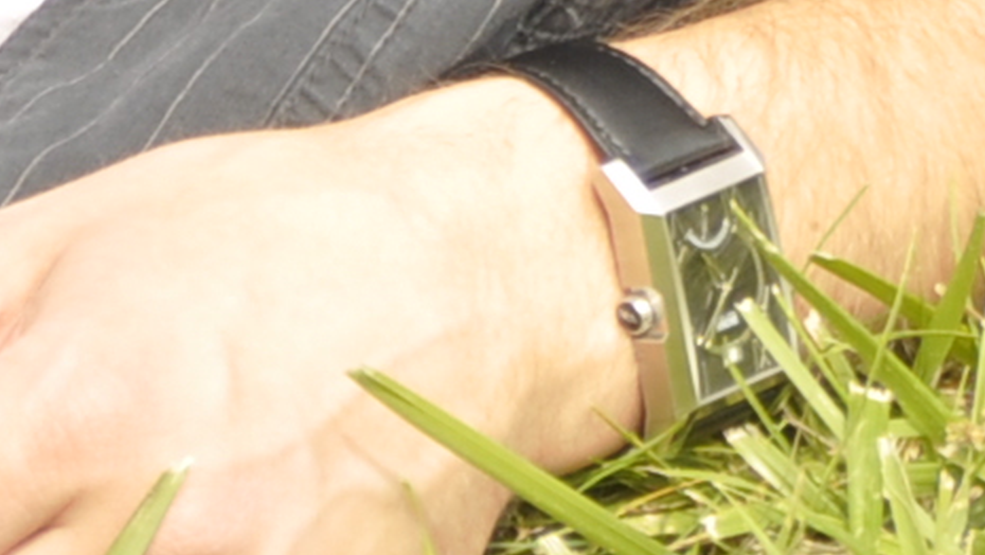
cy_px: -1627
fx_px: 13038
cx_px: -941
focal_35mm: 499
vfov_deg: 2.4
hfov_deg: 4.3
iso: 200
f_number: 2.8
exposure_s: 1/500
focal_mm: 46
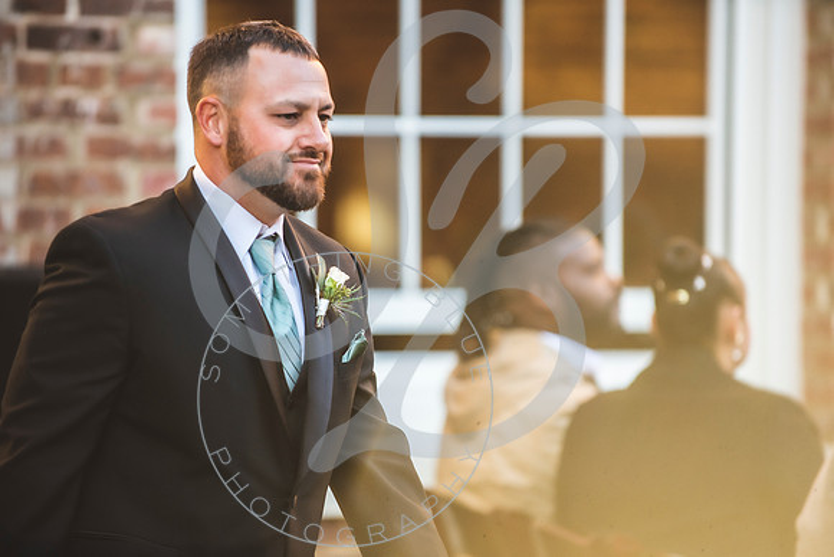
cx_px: 417
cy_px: 278
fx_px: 4888
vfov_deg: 6.5
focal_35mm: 211
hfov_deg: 9.8
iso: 640
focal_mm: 200
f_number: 2.8
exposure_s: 1/640
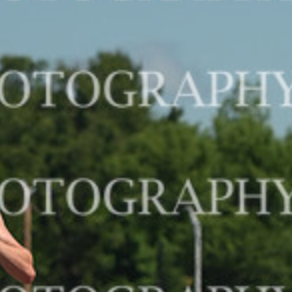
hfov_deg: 2.3
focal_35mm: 777
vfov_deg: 2.3
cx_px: -83
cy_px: 358
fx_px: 7415
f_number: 8
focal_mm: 230
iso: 800
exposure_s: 1/4000
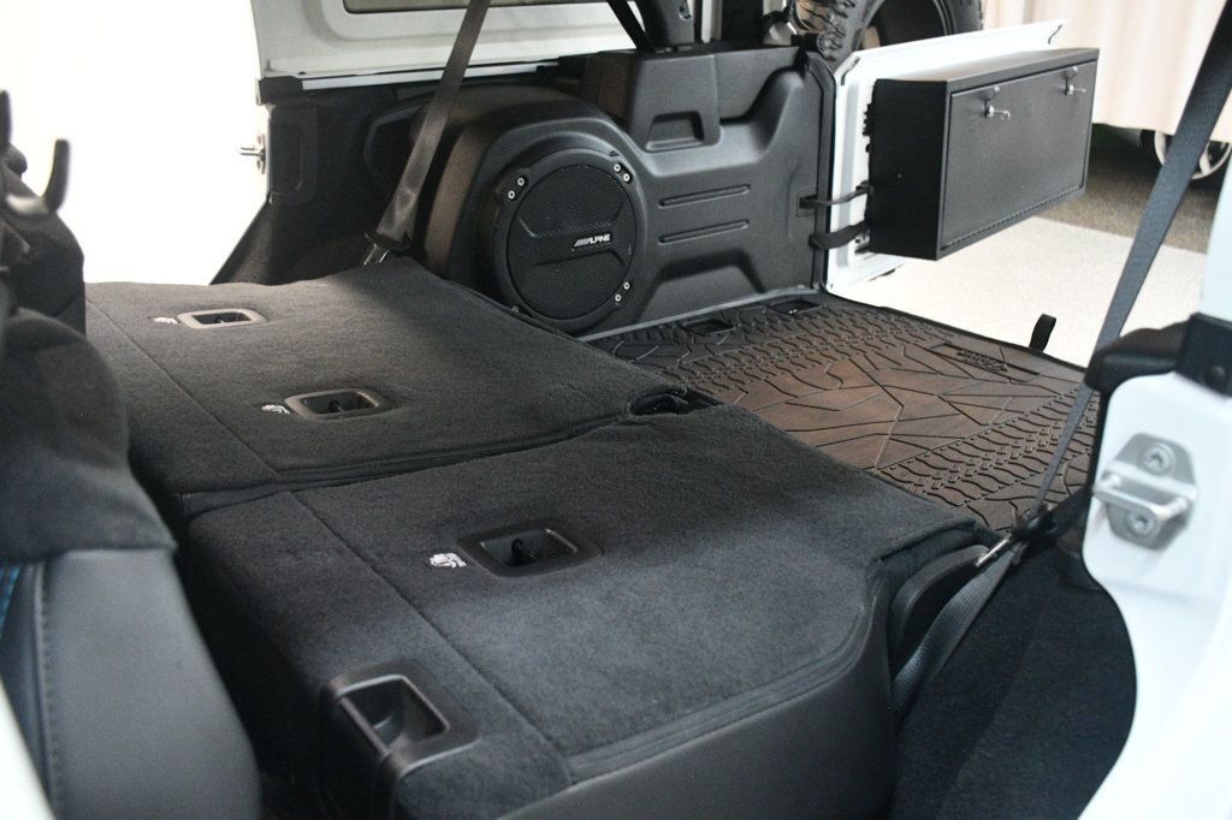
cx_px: 616
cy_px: 410
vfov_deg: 38.9
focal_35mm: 34
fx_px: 1163
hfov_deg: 55.8
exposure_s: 1/60
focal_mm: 23
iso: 4000
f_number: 3.8
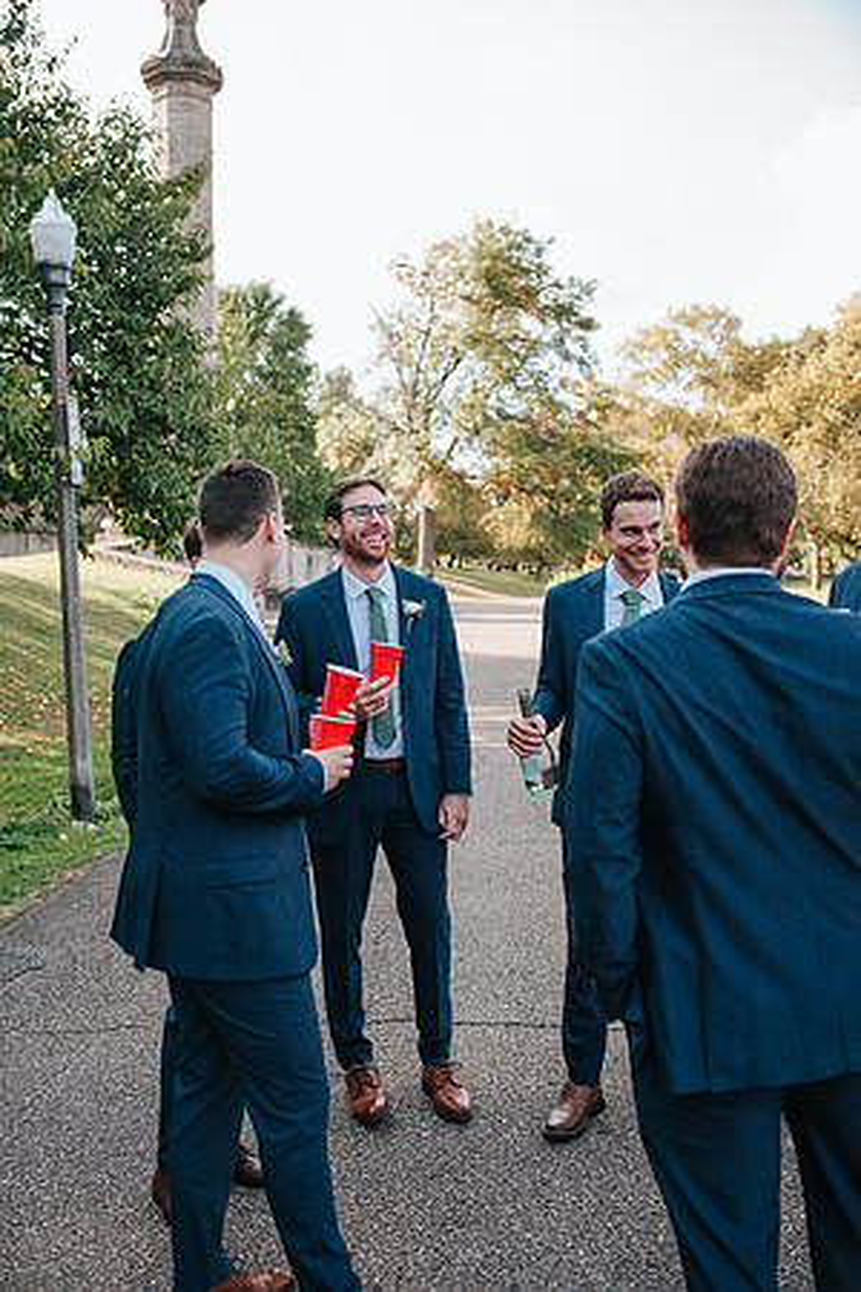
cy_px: 646
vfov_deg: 54.4
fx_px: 1256
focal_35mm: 35
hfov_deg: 37.9
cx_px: 430
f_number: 3.2
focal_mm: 35
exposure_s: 1/800
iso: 500
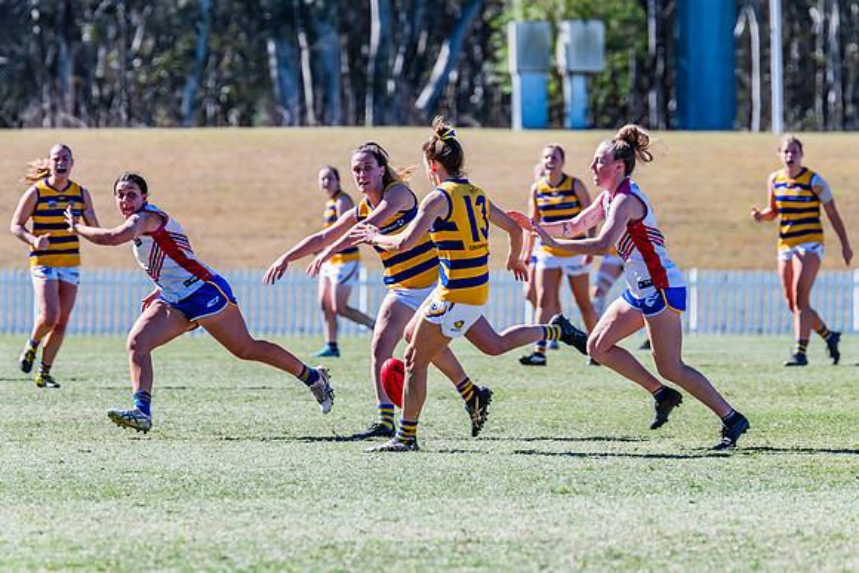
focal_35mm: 427
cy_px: 287
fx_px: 10196
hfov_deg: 4.8
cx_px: 425
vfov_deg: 3.2
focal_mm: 420
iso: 800
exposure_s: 1/1600
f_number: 7.1
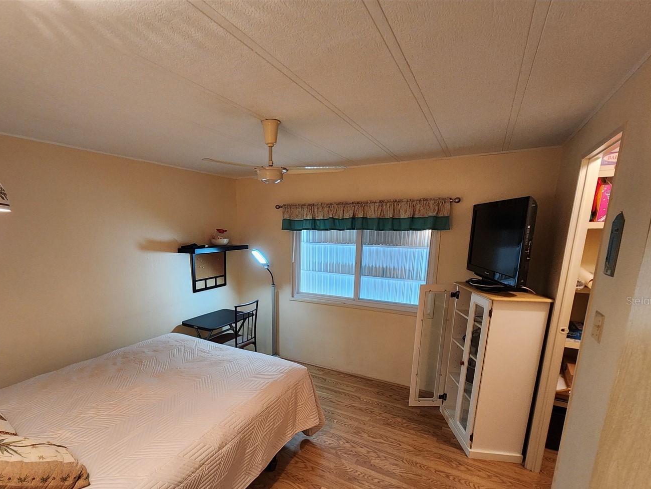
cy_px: 300
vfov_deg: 76.9
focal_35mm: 16
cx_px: 273
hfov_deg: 93.7
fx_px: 301
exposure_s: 1/30
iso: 320
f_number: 2.2
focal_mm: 2.2
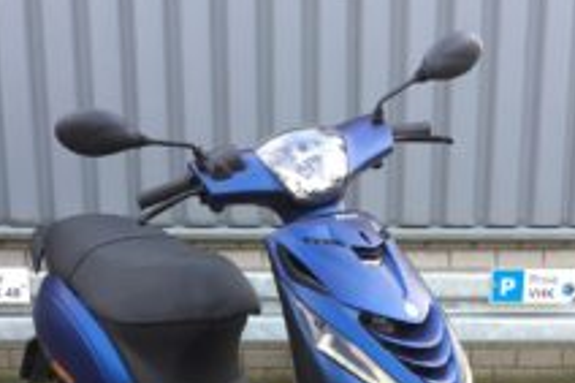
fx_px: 910
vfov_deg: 22.7
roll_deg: -0.9
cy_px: 397
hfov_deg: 35.1
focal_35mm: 57
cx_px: 309
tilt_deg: -12.4
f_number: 2.2
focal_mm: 4.15
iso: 32
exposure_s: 1/117
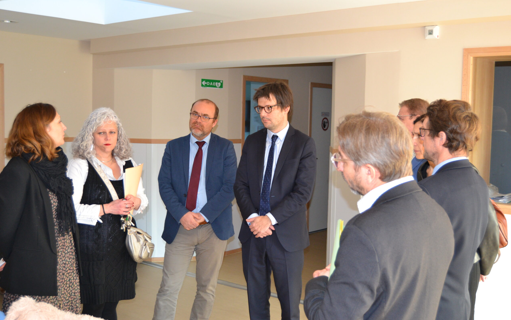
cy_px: 160
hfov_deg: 49.3
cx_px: 256
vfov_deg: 32.0
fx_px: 557
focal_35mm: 40
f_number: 4
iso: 800
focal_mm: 26
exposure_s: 1/60
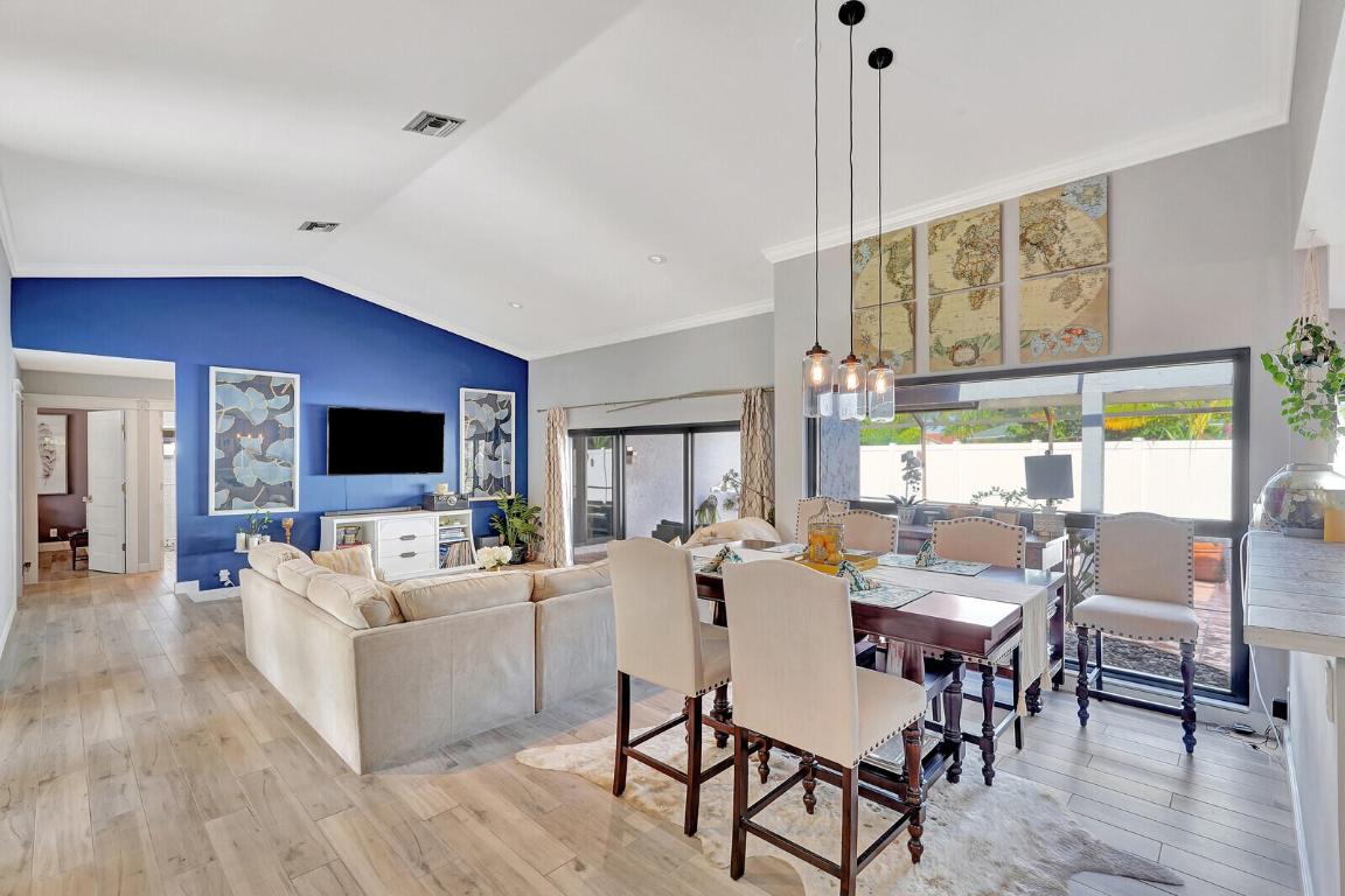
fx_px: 598
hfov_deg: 96.7
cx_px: 672
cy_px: 448
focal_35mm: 16
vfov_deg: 73.7
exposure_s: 1/2.5
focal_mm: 16
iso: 320
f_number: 11
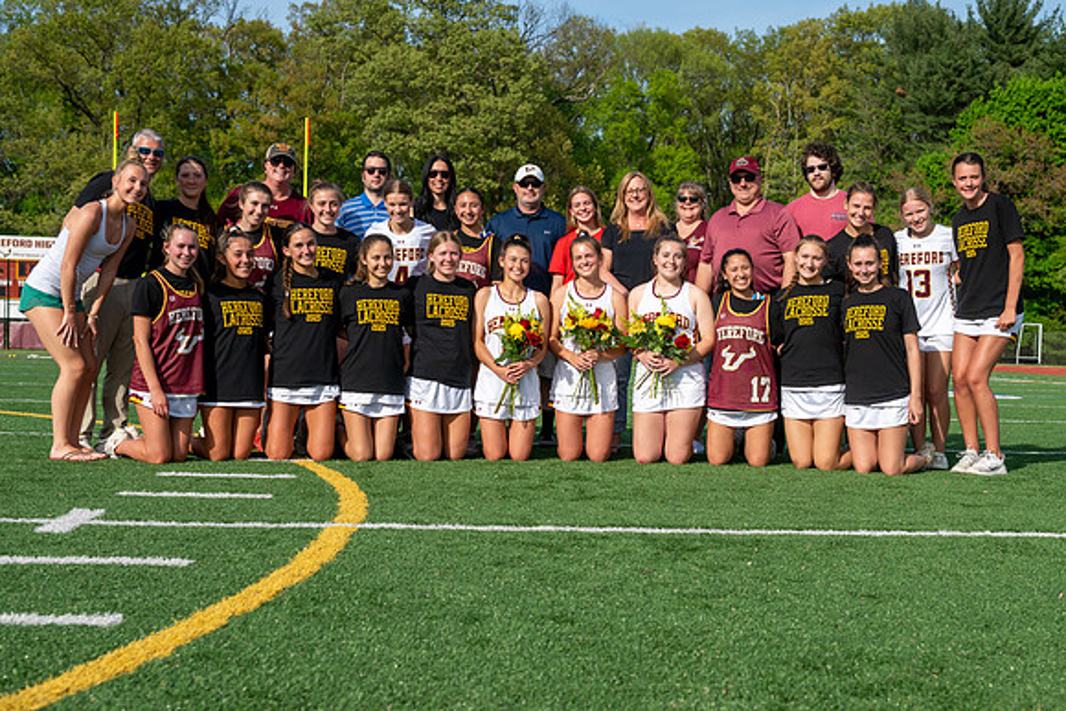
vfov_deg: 25.9
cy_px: 395
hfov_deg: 38.0
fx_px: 1545
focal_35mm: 52
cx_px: 585
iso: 500
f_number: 5.6
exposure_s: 1/2500
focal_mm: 46
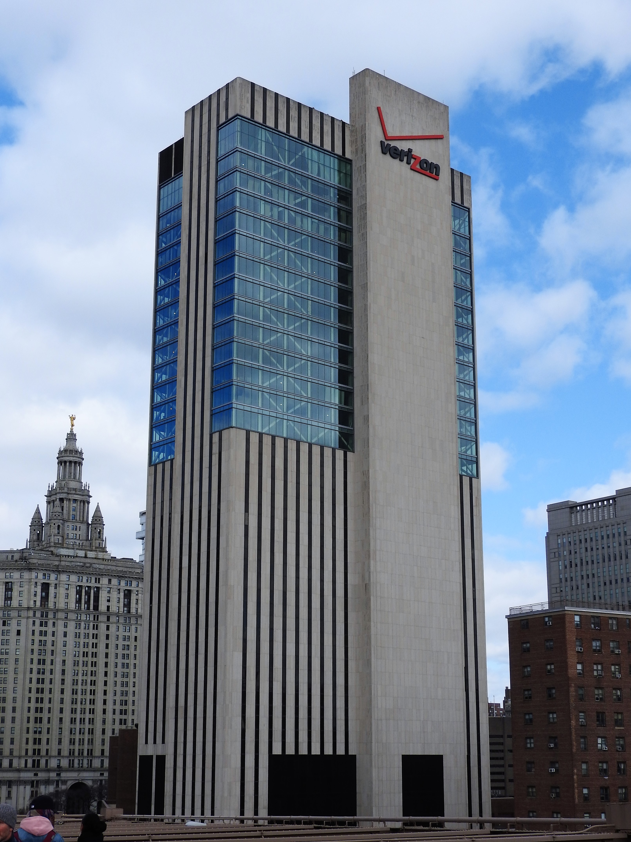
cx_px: 316
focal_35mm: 50
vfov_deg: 38.2
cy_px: 421
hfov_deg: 29.1
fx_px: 1215
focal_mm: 9
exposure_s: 1/1000
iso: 100
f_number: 4
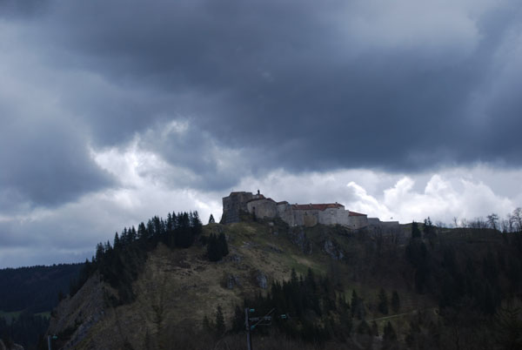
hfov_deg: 24.6
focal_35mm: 82
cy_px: 175
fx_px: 1198
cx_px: 261
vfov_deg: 16.6
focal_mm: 55
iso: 100
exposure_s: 1/250
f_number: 8
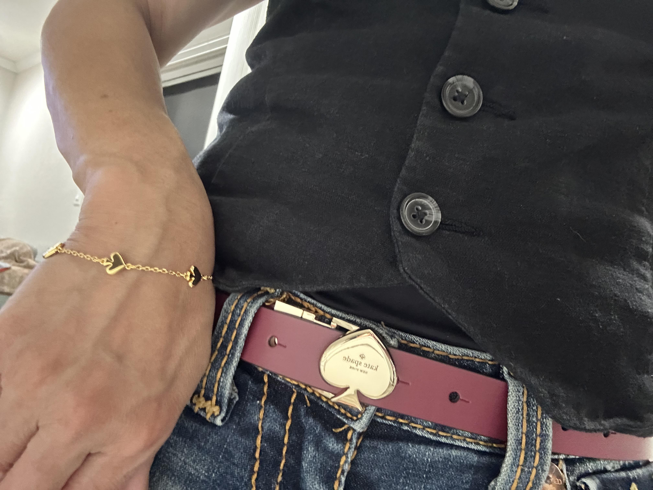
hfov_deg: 73.9
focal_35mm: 23
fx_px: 434
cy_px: 245
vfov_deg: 58.9
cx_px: 326
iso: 640
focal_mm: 2.69
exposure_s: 1/20
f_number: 1.9
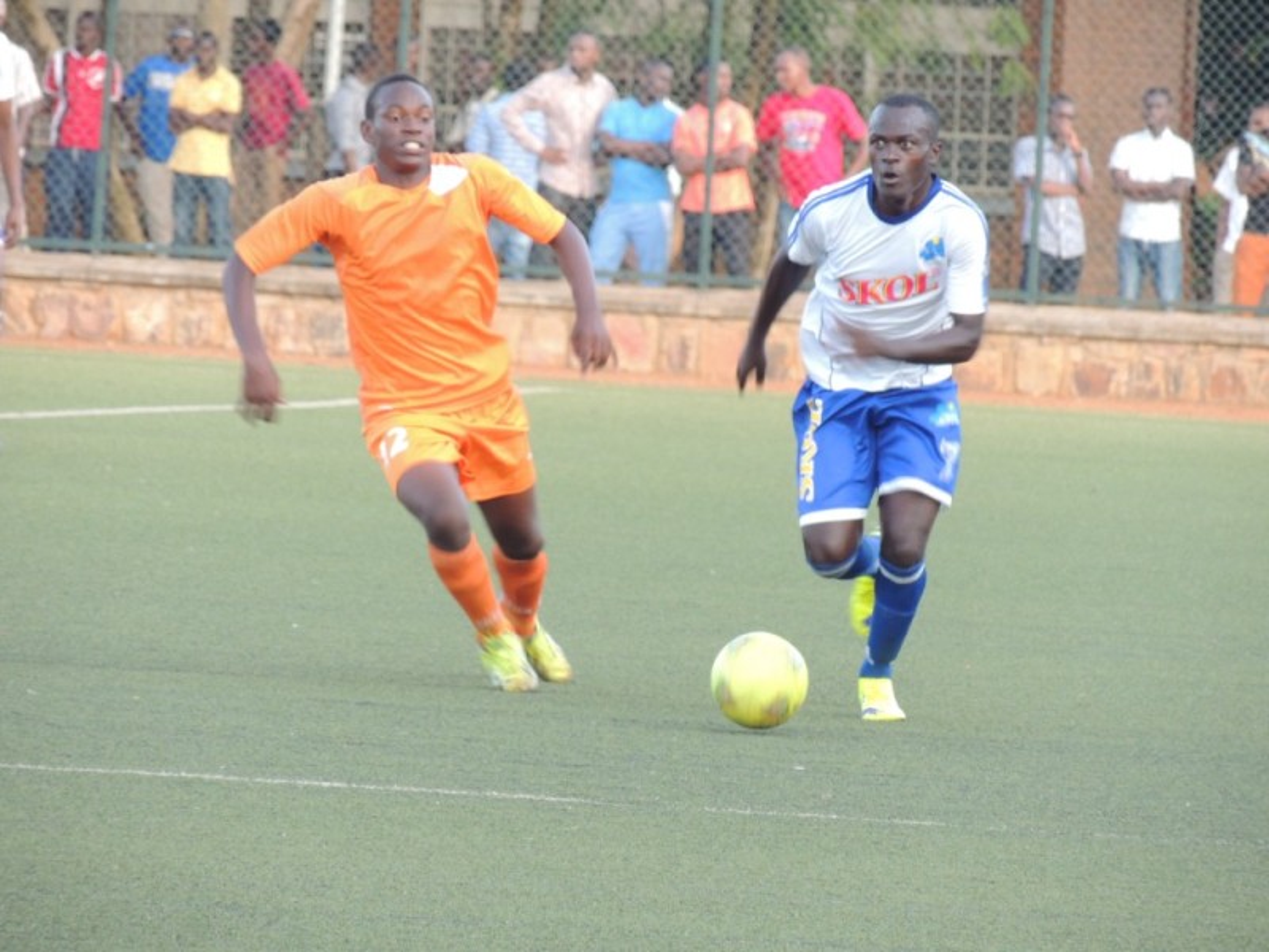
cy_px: 476
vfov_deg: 2.7
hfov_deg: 3.6
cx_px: 634
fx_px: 20163
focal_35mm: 550
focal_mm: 98.1
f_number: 4.9
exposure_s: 1/125
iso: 400
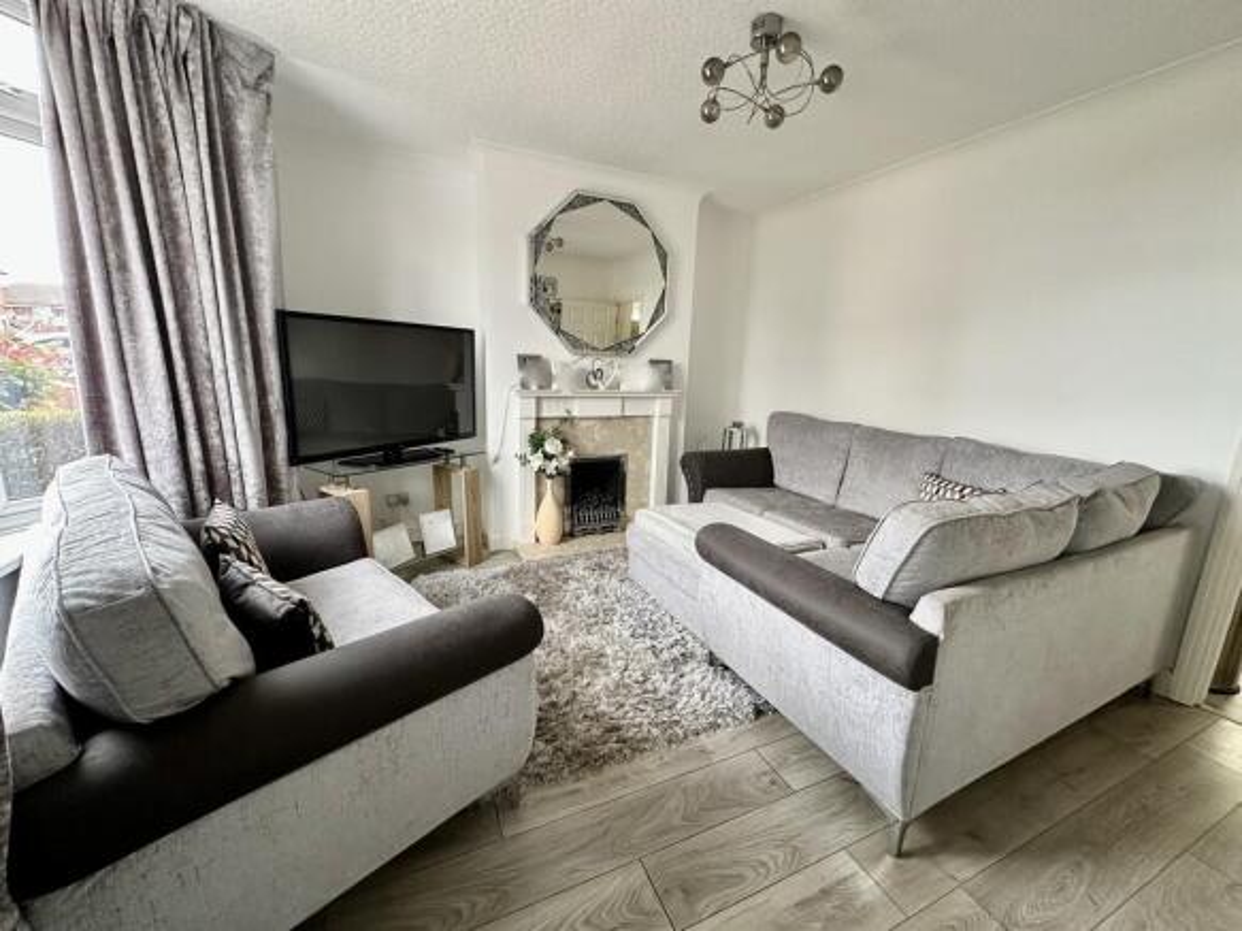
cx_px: 621
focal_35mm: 14
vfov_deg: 85.7
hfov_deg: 102.1
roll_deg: -2.2
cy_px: 466
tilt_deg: -12.4
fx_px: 502
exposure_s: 1/99
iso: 160
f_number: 2.2
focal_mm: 2.22
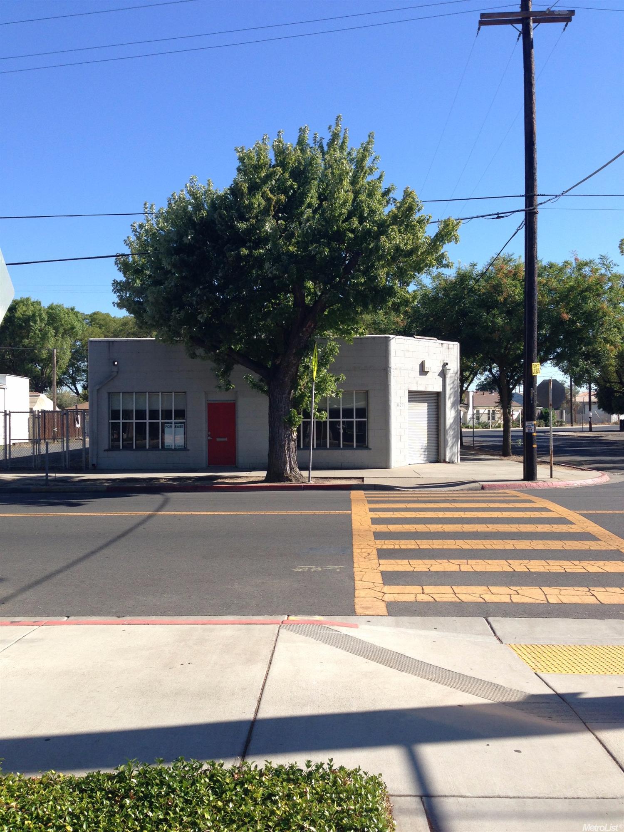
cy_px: 416
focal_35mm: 33
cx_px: 312
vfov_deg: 55.4
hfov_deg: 42.9
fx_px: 793
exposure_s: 1/985
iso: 50
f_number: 2.4
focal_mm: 4.12
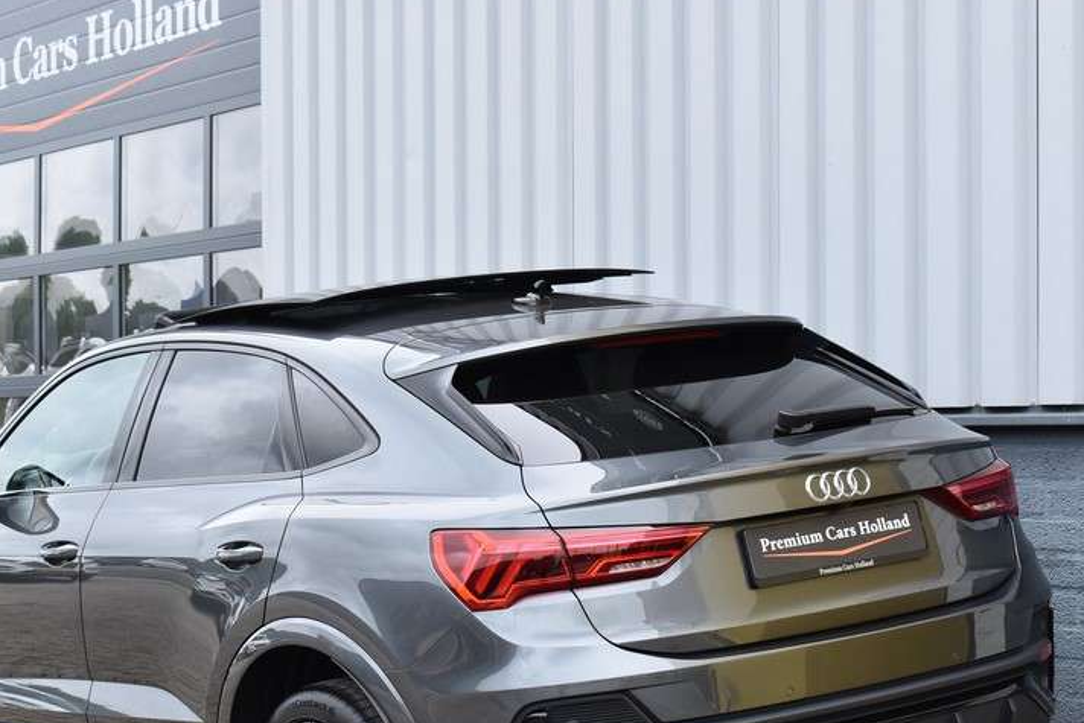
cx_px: 402
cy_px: 479
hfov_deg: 24.7
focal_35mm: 82
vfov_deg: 16.6
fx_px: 2469
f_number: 8
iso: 400
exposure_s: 1/250
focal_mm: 38
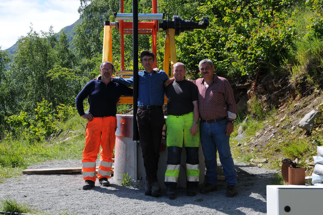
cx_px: 162
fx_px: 511
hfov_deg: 35.1
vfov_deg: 23.7
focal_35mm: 57
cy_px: 108
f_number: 9
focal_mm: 38
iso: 200
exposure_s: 1/320
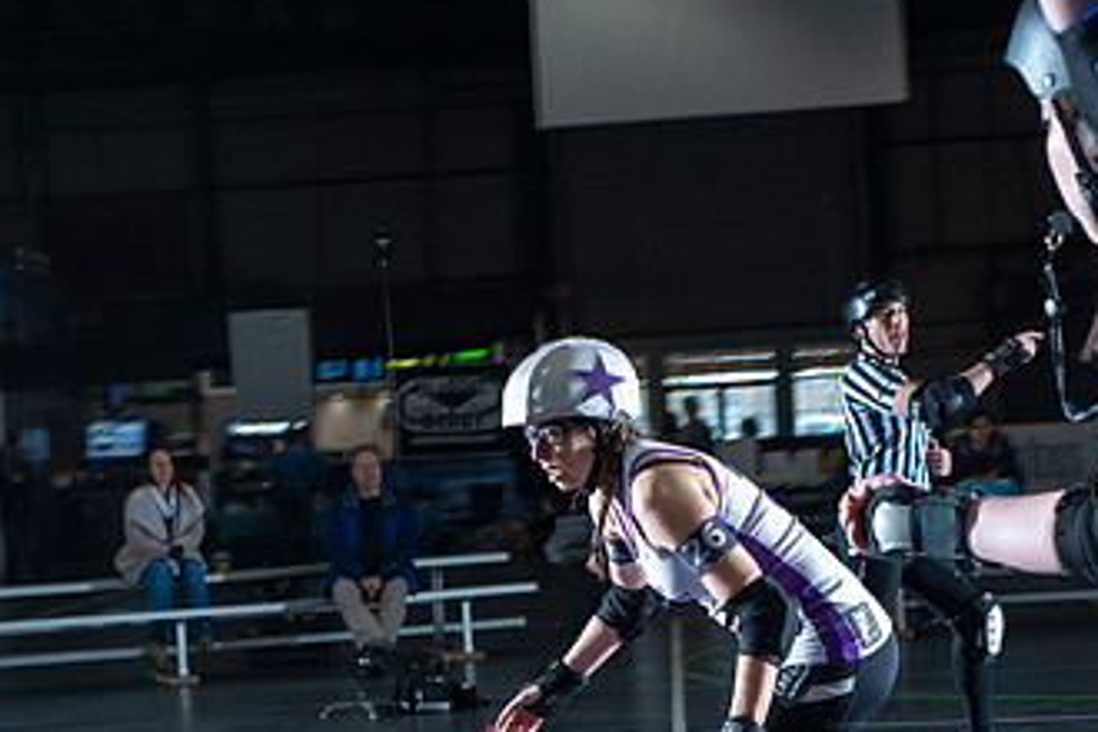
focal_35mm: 88
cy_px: 594
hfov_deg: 23.1
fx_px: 2684
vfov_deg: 15.4
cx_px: 509
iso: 800
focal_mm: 50
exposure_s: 1/160
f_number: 7.1
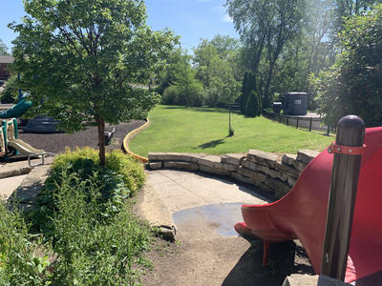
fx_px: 287
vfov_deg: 53.1
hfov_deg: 67.3
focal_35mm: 26
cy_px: 143
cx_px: 191
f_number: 1.8
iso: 25
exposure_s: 1/1266
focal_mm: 4.25
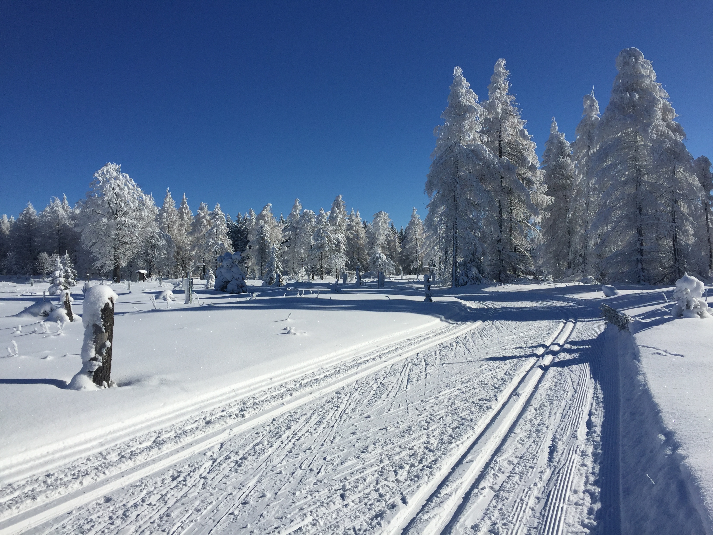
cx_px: 356
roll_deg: +2.6
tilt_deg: +1.5
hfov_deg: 61.7
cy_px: 268
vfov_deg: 48.2
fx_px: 597
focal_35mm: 29
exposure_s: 1/7937
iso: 32
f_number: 2.2
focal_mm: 4.15
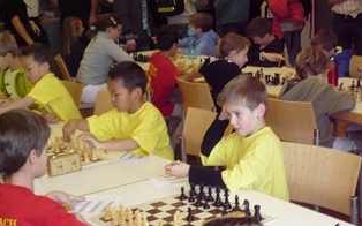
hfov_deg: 28.8
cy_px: 186
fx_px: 700
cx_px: 242
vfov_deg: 18.1
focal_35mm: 71
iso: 100
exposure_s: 1/30
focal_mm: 5.8
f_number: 2.8
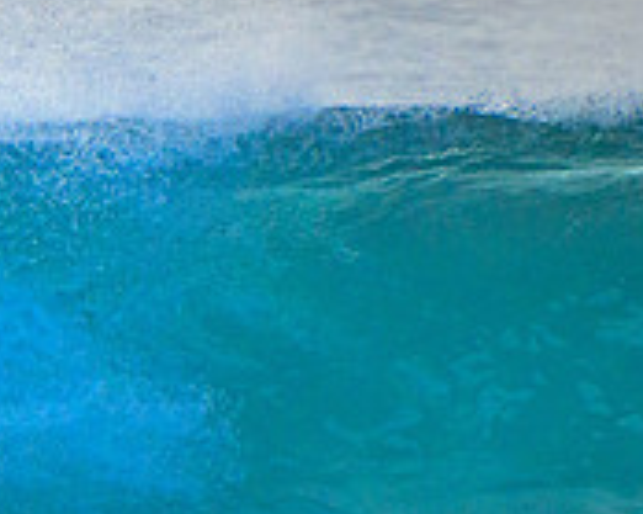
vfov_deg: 0.9
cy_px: 352
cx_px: -319
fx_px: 32733
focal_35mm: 1721
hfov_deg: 1.1
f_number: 5.6
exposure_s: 1/2000
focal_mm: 400
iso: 1250
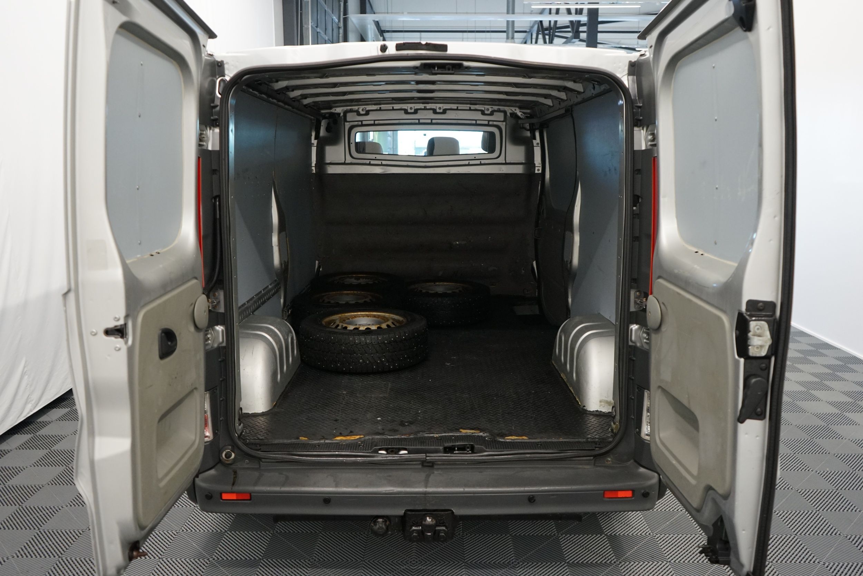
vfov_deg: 46.4
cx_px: 432
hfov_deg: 65.5
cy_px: 288
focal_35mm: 28
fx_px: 671
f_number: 4
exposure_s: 1/160
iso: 1600
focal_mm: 28
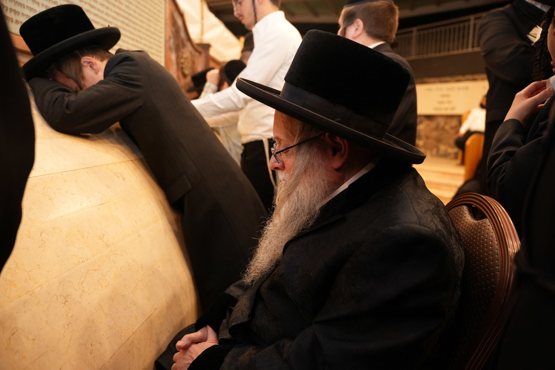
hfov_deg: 73.8
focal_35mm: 24
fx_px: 370
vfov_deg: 53.1
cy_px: 185
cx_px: 278
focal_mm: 24
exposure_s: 1/125
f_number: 2.8
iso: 1250
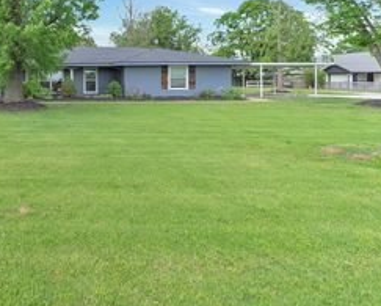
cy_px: 79
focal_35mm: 27
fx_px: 305
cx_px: 36
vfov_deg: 51.2
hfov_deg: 55.3
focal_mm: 14
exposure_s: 1/500
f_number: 2.8
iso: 250
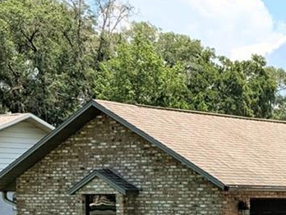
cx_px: 415
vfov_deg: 13.2
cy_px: 235
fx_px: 910
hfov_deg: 16.4
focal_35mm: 110
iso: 21
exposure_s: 1/1087
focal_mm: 6.9
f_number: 1.68
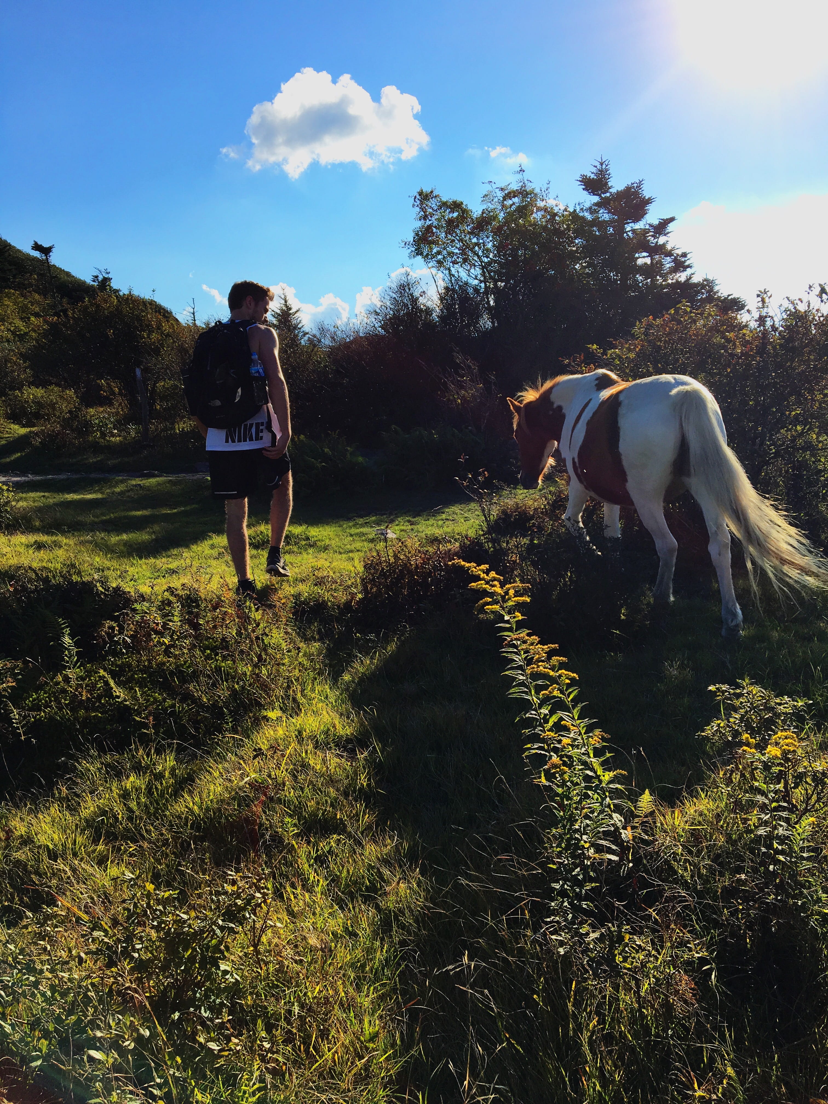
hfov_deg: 48.2
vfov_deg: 61.7
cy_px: 552
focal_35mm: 29
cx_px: 414
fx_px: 925
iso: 25
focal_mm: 4.15
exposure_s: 1/2024
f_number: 2.2
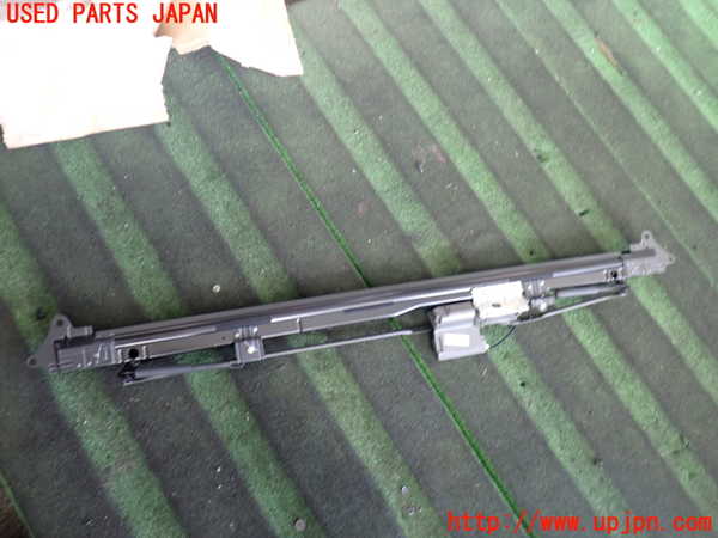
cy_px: 269
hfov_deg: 60.0
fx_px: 622
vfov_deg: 46.8
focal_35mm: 30
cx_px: 359
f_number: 2.3
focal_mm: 5.4
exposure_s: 1/30
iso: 200
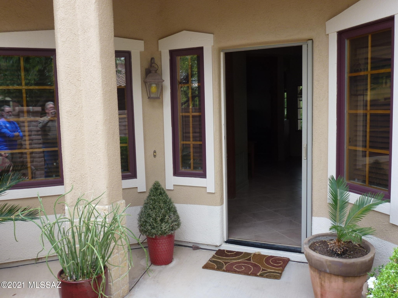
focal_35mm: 30
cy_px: 149
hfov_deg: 60.0
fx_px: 345
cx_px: 199
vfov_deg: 46.8
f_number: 3.5
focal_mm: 5.4
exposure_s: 1/160
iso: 100
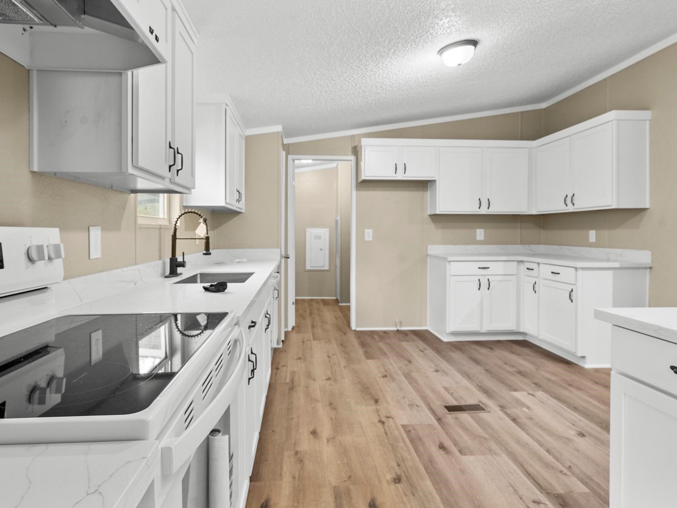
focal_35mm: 20
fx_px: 391
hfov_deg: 81.6
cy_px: 248
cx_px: 315
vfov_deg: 66.0
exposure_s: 1/2.5
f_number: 8
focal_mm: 18
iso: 800
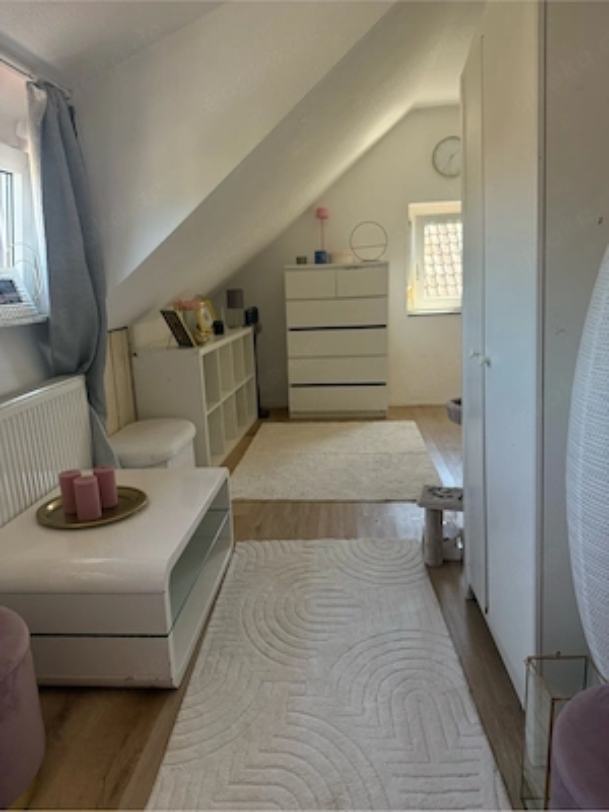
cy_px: 406
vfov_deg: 71.6
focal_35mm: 24
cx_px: 304
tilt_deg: -12.7
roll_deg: +2.0
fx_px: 563
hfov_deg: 56.8
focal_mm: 6.76
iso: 160
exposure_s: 1/240
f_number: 1.78
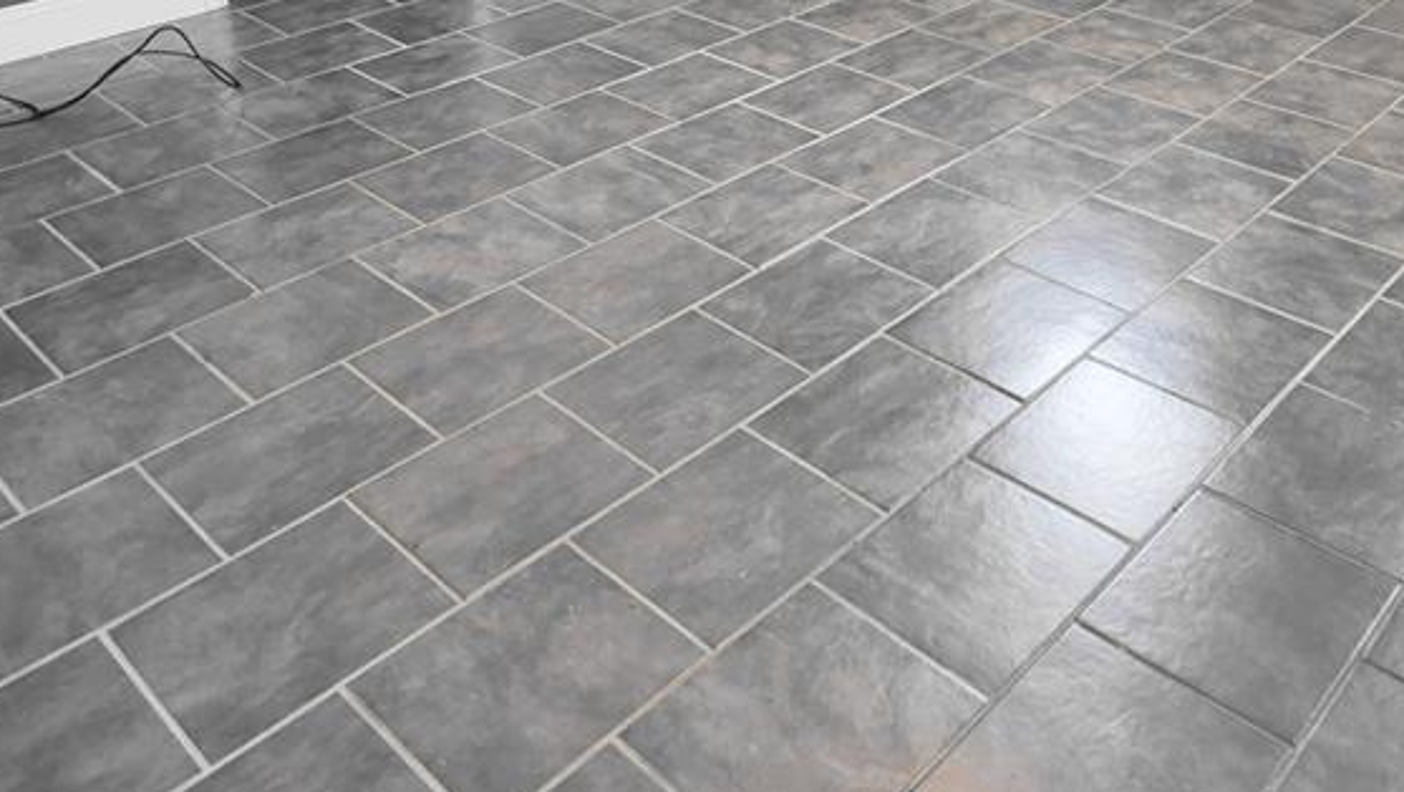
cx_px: 1030
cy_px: -121
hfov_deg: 53.1
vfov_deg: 29.1
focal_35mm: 36
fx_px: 1341
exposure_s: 1/6
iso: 800
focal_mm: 9
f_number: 4
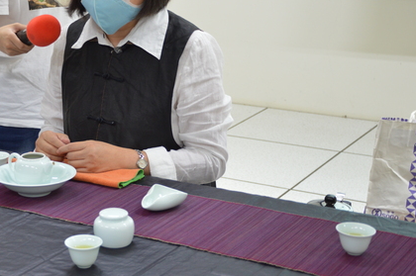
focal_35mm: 80
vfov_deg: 17.0
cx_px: 74
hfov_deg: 24.9
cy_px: 132
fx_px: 923
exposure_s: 1/20
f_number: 4
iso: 400
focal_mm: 32
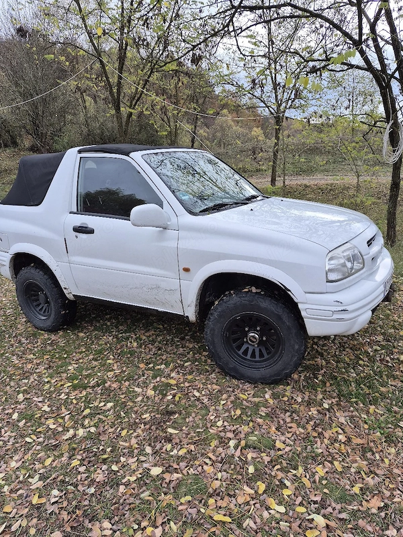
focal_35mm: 23
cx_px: 202
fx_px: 357
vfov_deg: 73.9
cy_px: 268
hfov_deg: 58.9
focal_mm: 5.4
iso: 25
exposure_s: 1/103
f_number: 1.8
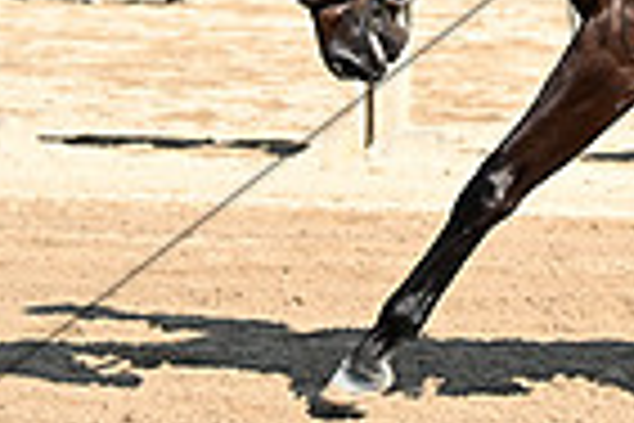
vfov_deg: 3.5
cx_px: 800
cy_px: -236
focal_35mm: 390
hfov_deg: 5.3
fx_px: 6868
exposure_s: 1/767
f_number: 5
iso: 200
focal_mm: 95
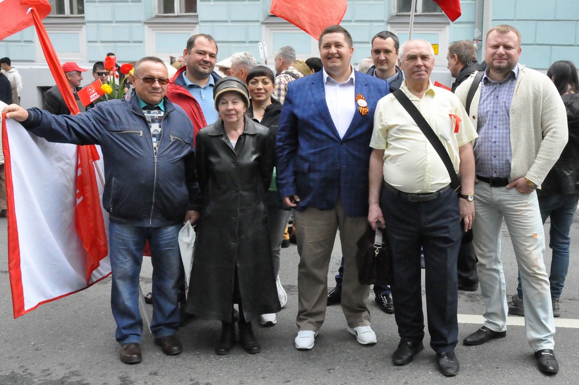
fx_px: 530
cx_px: 290
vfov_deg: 39.9
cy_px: 192
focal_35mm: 33
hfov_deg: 57.3
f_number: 8
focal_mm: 22
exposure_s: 1/3200
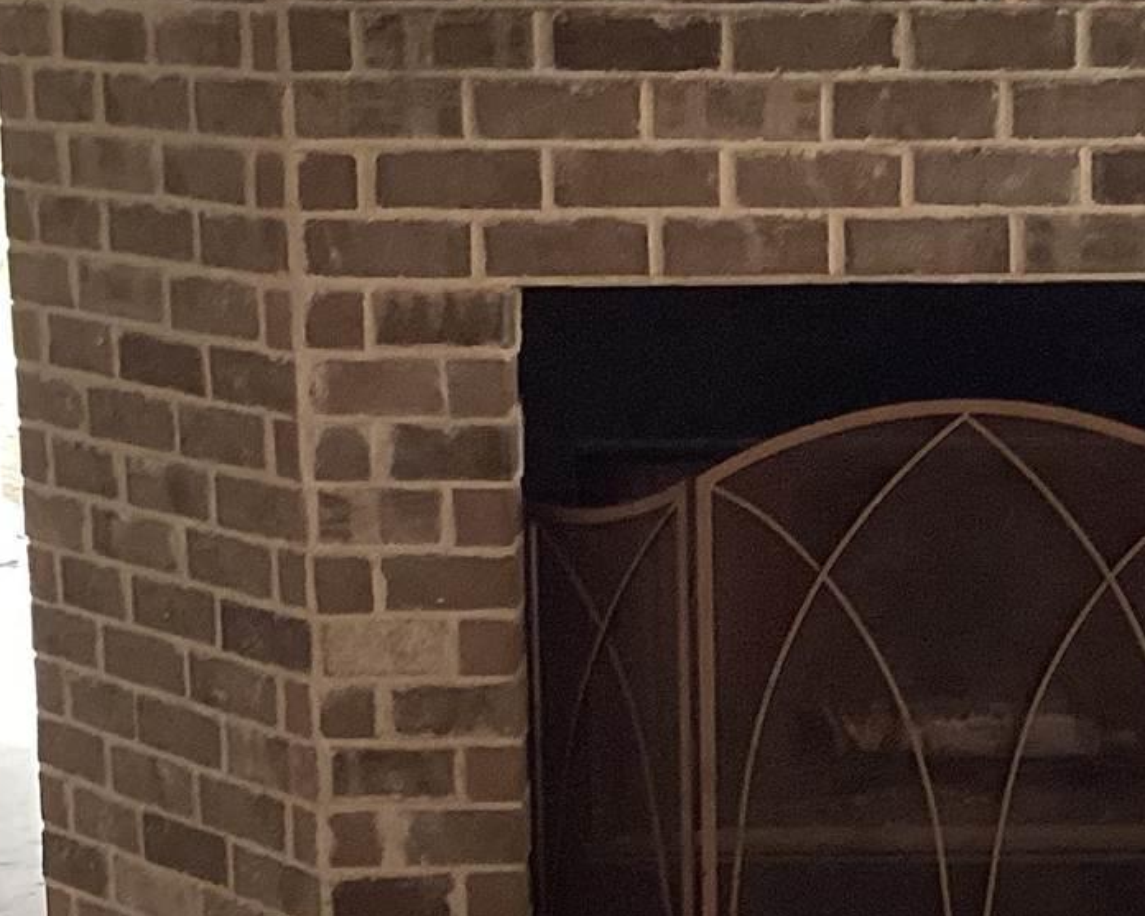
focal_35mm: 89
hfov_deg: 21.2
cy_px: 503
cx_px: 921
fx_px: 3016
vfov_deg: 17.3
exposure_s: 1/60
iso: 200
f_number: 2.4
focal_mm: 3.3
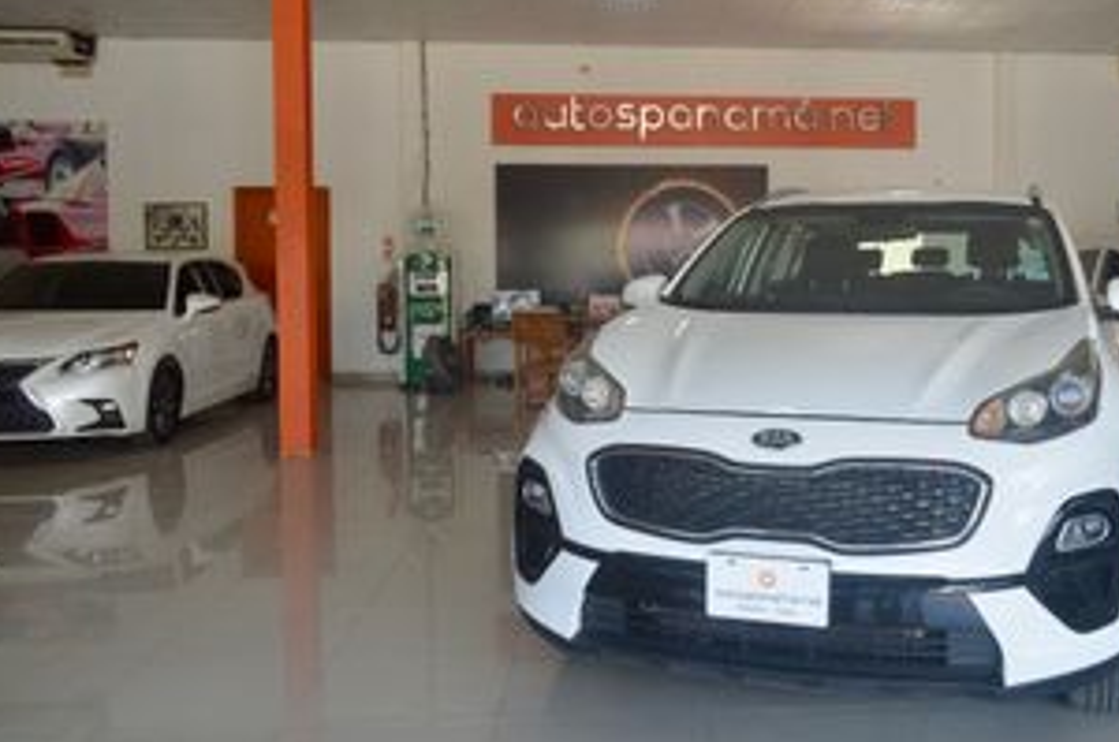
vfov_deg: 36.6
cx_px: 720
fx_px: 1117
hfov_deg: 52.5
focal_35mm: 36
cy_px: 296
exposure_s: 1/100
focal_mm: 18
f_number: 5
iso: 400
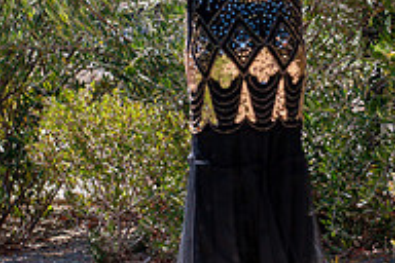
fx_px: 4630
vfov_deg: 3.3
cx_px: 210
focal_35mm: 422
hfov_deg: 4.9
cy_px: 8
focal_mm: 140
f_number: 4
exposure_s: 1/2500
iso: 500
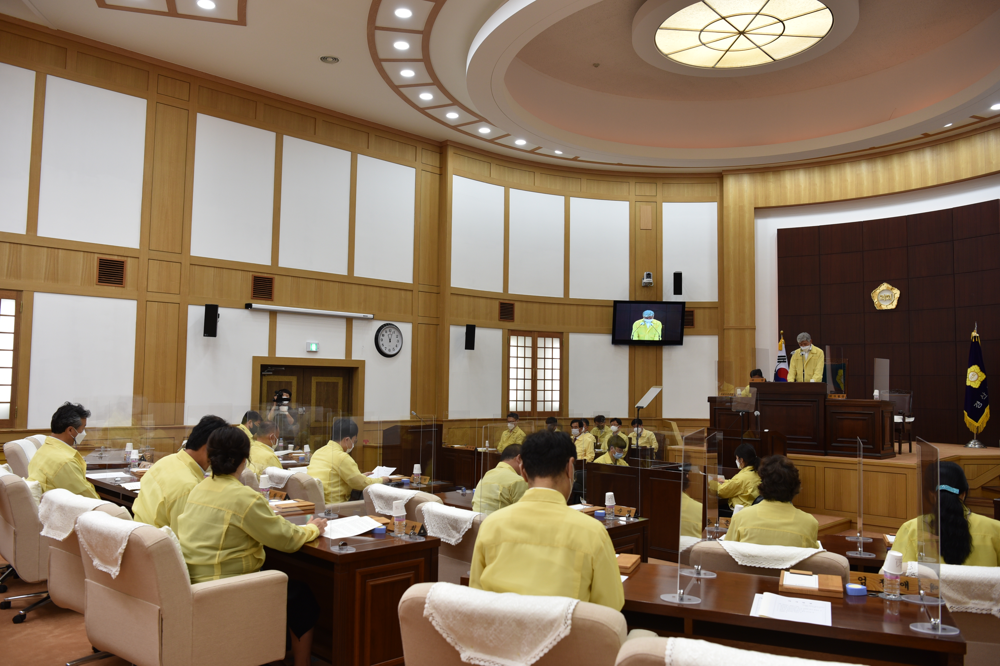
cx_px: 500
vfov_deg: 45.0
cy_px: 333
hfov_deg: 63.7
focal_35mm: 29
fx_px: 805
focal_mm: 29
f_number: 4
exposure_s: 1/60
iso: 400
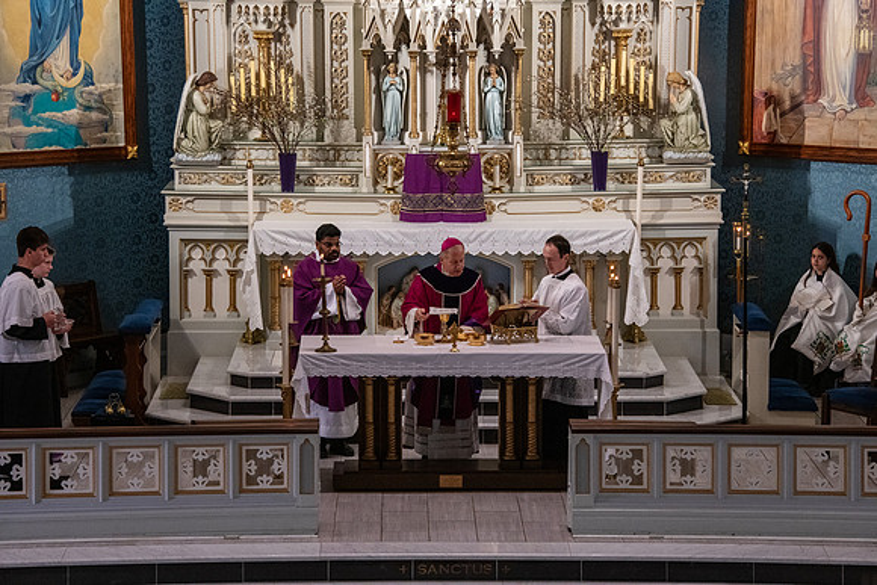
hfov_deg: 16.8
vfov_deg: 11.2
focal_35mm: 122
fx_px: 2973
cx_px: 438
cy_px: 292
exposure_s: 1/80
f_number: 11
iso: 4000
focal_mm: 122
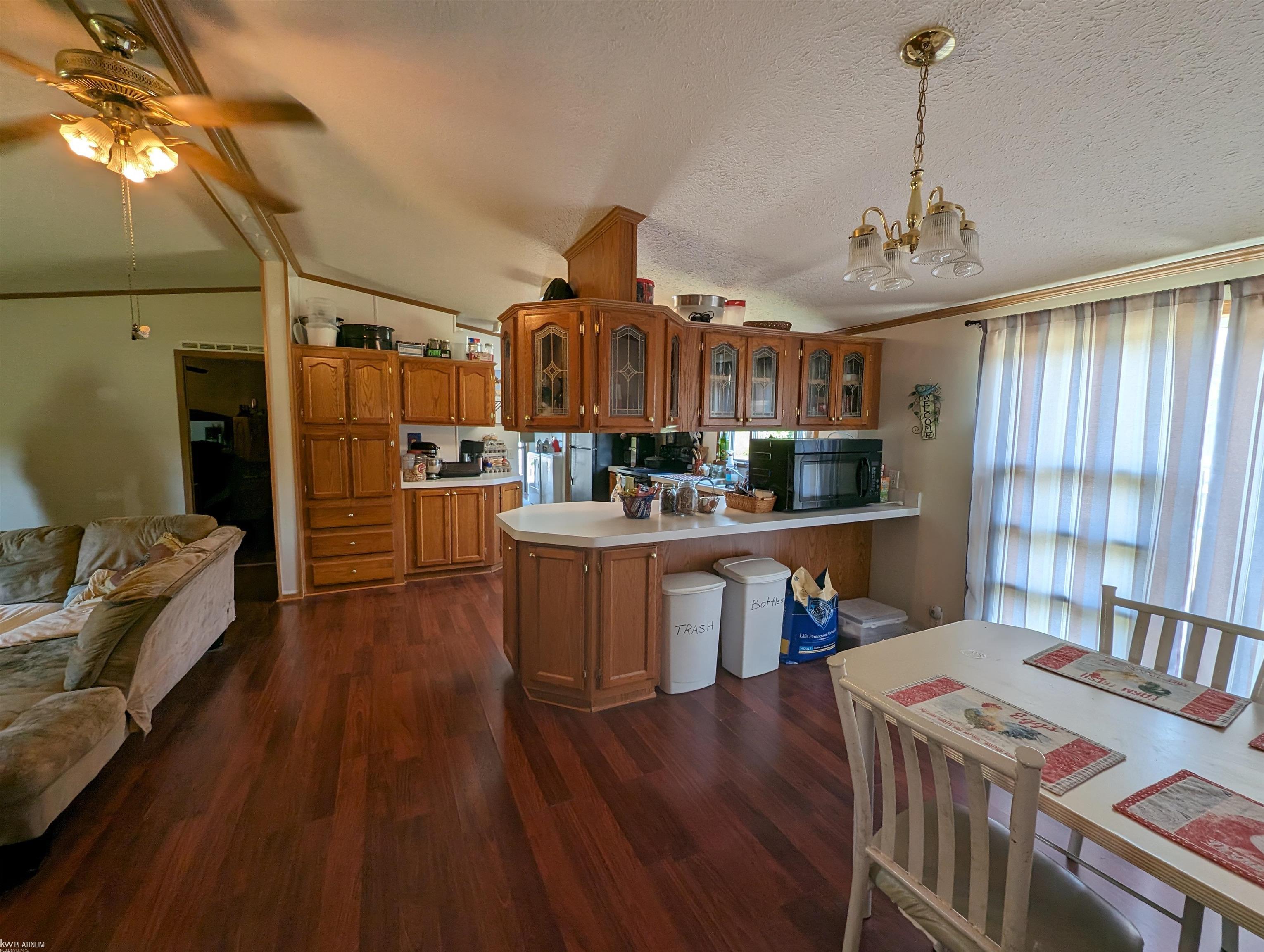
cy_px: 476
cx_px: 632
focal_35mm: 13
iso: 56
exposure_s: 1/60
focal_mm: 1.95
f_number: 2.2
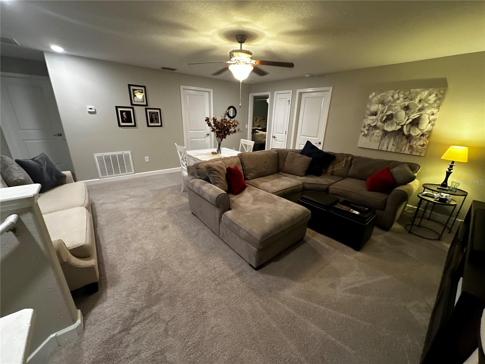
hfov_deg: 102.1
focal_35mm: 14
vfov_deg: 85.7
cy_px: 182
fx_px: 196
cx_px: 242
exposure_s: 1/60
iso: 640
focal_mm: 2.22
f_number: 2.2
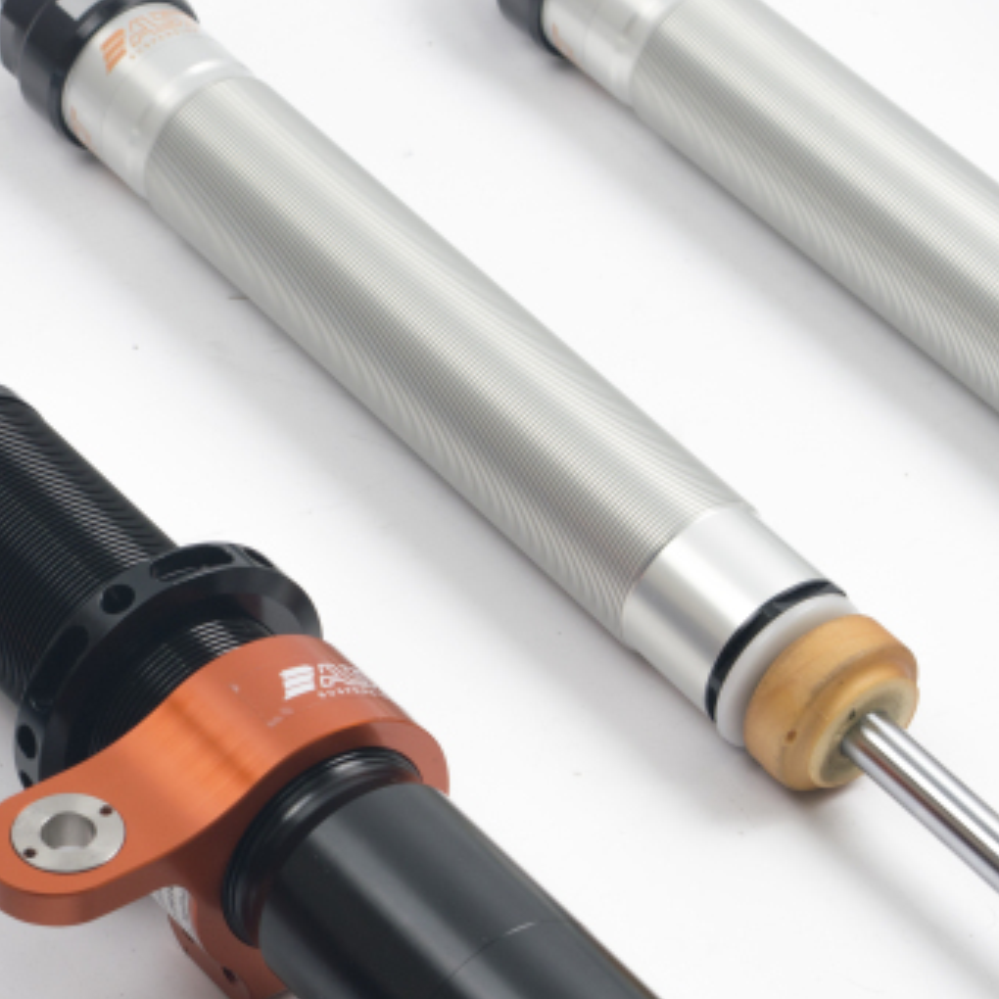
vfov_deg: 14.5
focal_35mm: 120
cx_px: 9
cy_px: 685
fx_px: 3918
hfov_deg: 14.3
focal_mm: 40
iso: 100
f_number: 9
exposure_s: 1/15
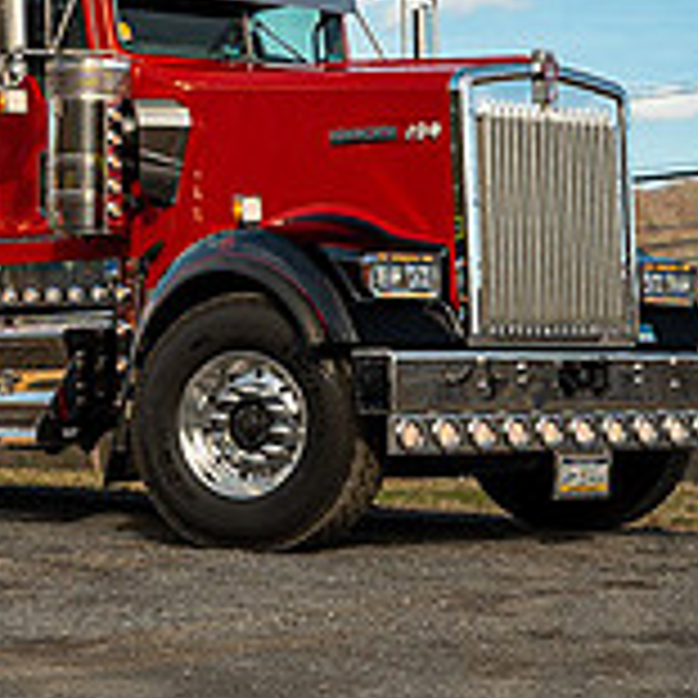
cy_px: 74
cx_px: 90
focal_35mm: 111
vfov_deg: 15.5
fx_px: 2532
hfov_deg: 15.5
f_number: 5
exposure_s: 1/250
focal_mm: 35
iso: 100
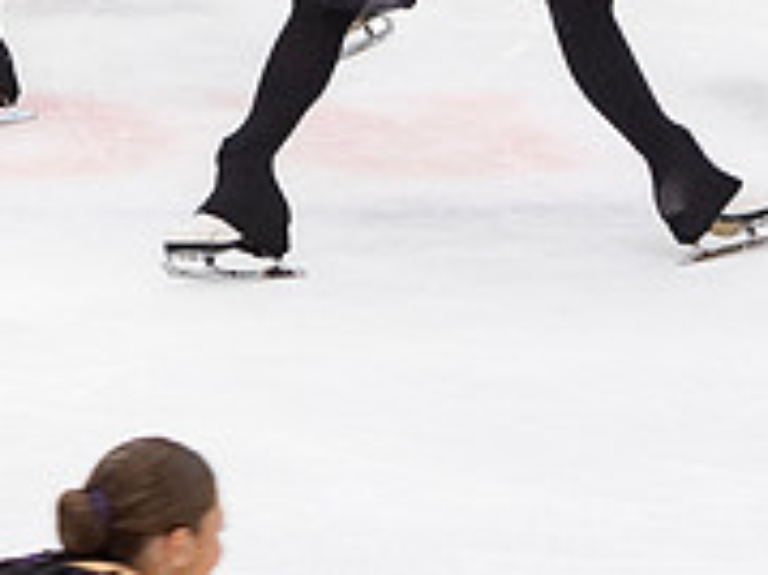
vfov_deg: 2.8
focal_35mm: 528
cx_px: -692
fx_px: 11707
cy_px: -83
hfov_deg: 3.7
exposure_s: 1/250
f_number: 3.5
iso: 800
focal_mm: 78
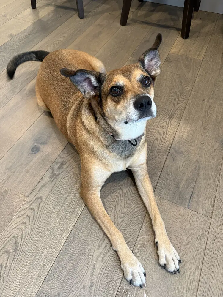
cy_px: 148
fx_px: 206
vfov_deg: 71.6
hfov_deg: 56.8
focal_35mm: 24
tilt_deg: -53.2
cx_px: 112
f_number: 1.78
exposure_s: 1/60
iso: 400
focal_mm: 6.76
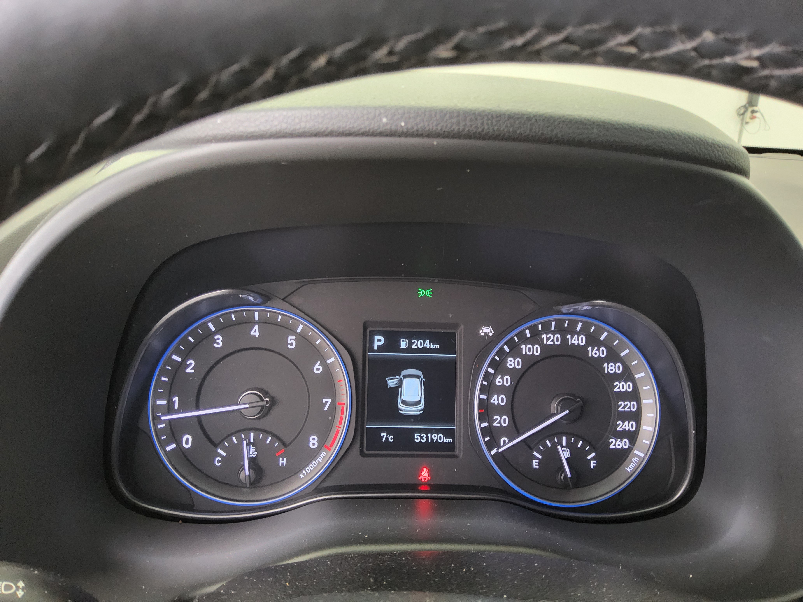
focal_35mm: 25
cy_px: 301
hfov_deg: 69.4
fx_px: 580
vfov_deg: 54.9
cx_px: 402
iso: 640
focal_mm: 3.08
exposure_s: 1/30
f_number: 2
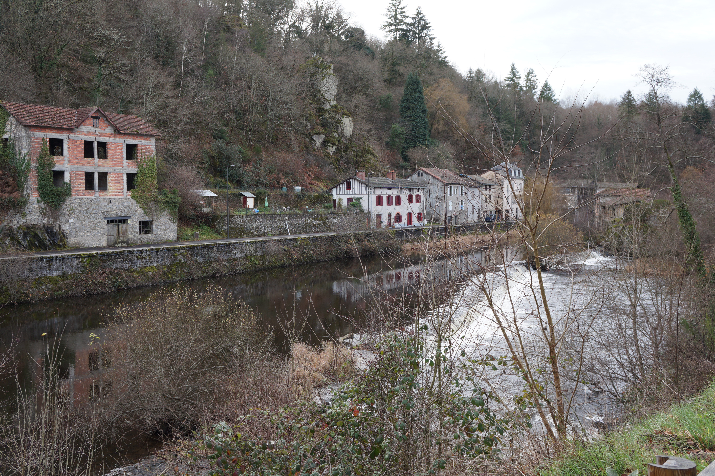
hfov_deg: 55.1
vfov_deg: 38.3
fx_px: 685
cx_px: 358
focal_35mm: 34
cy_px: 238
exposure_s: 1/80
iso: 100
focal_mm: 23
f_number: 5.6
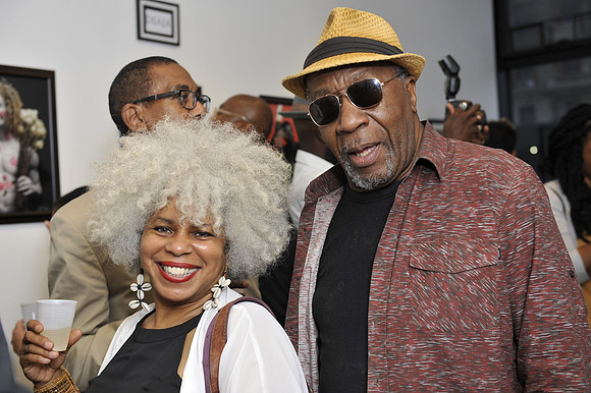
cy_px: 196
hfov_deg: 39.6
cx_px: 296
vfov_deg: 27.0
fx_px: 820
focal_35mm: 50
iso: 200
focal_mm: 50
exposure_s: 1/200
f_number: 4
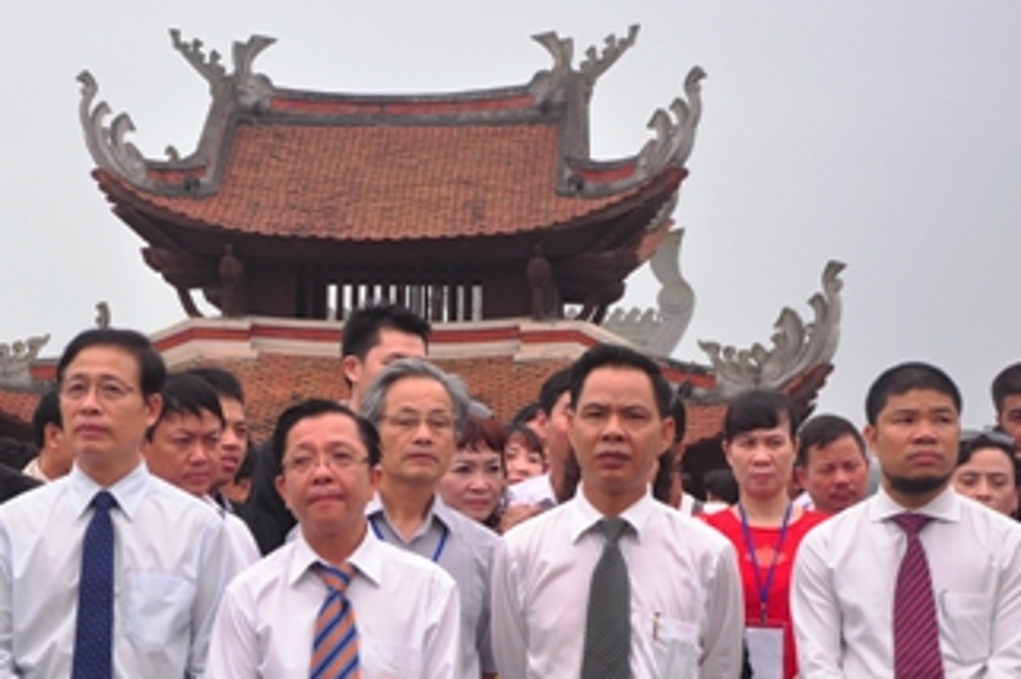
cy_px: 457
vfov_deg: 13.0
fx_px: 2968
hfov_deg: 19.4
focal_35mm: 105
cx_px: 298
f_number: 7.1
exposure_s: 1/200
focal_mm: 45
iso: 320
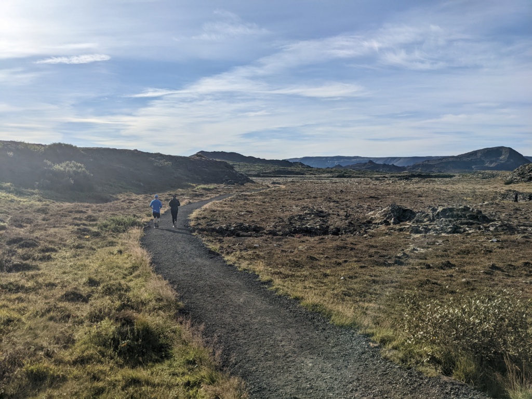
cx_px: 266
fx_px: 415
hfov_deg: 65.3
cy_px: 200
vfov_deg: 51.4
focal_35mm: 27
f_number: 1.73
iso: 76
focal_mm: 4.38
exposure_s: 1/11765
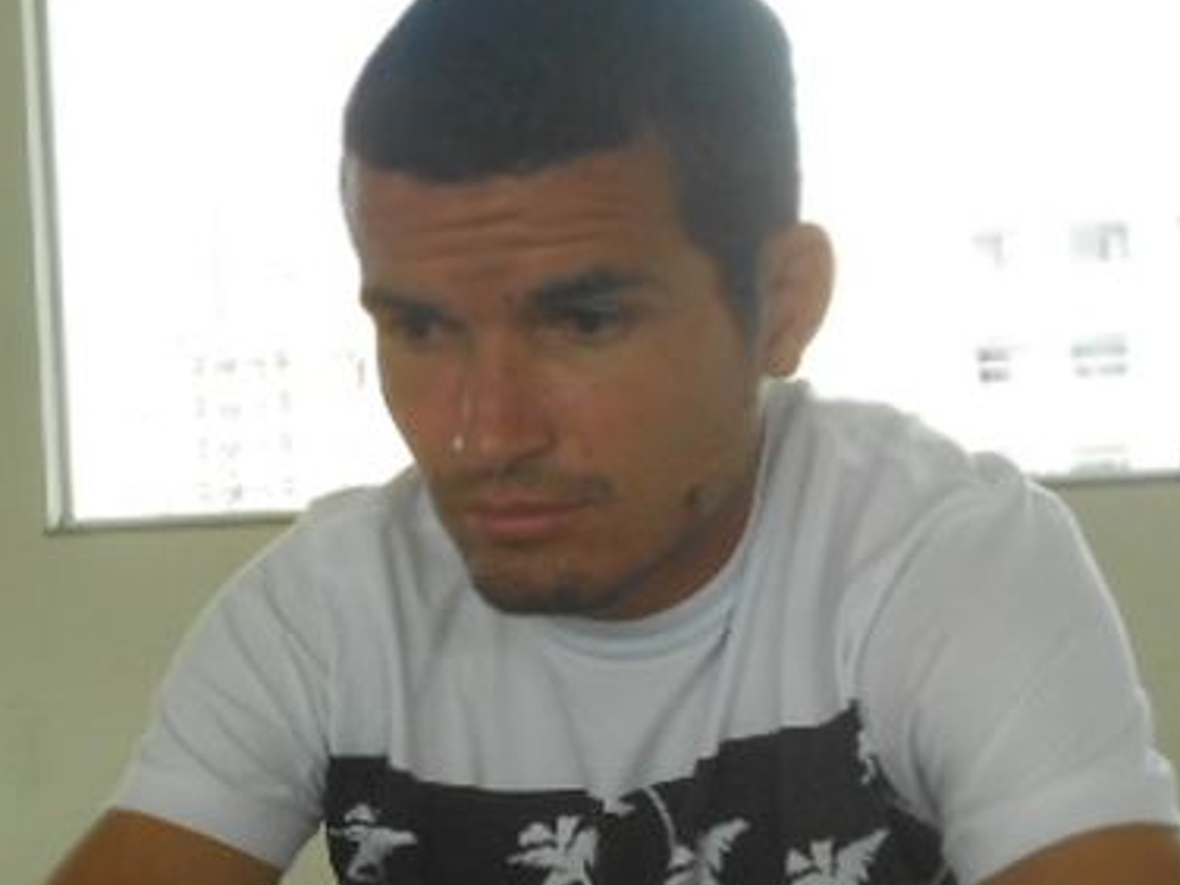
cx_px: 392
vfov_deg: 21.1
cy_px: 797
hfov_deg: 28.4
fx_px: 2318
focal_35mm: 68
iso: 250
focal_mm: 6
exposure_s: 1/250
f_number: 3.6
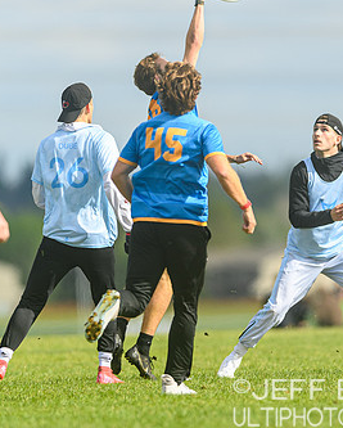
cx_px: 296
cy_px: 175
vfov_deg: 2.0
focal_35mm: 959
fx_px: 12152
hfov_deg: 1.6
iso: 100
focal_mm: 400
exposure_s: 1/1600
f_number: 3.2
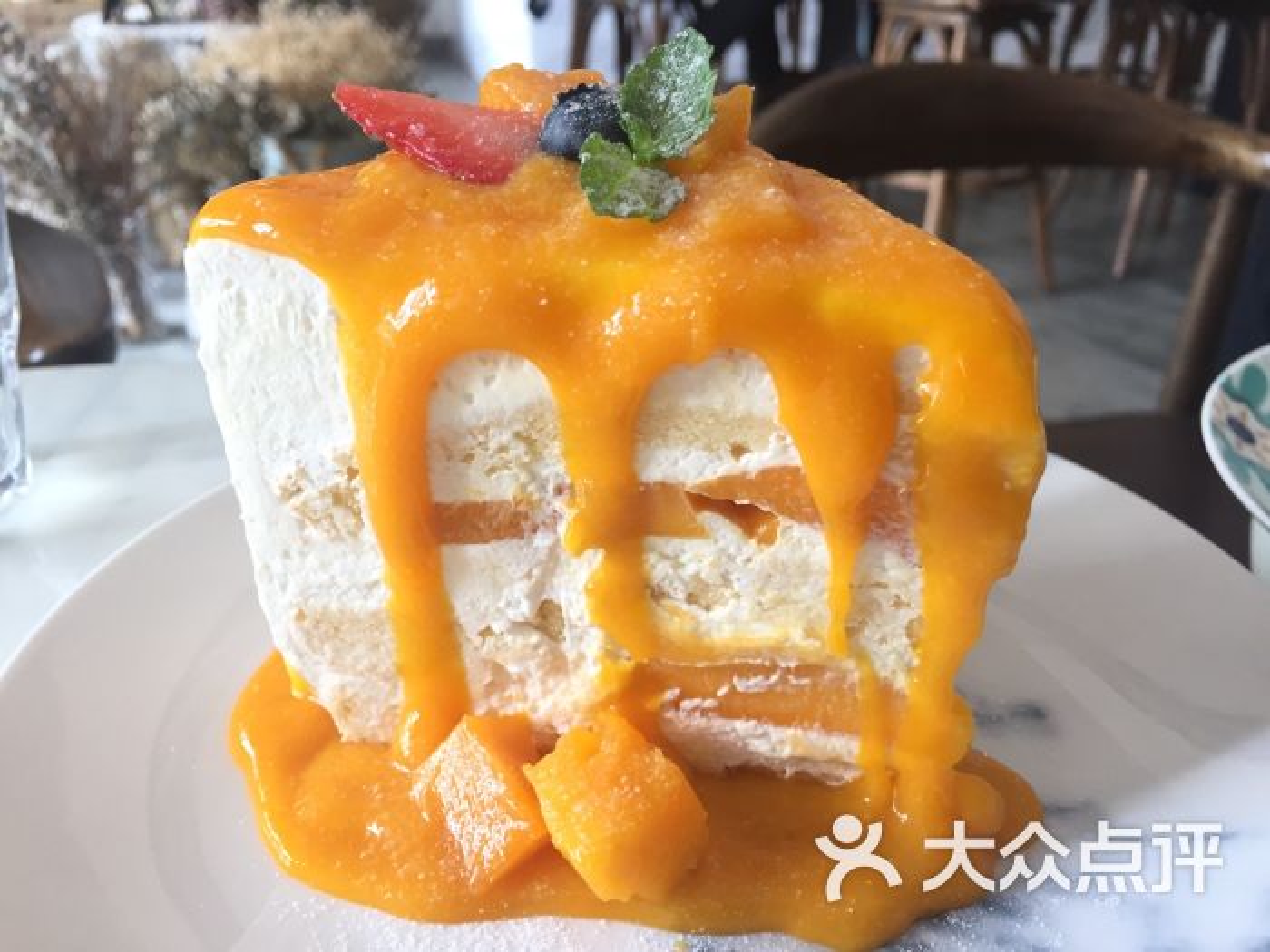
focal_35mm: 29
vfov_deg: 48.2
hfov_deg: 61.7
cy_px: 476
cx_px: 635
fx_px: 1064
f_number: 2.2
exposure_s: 1/33
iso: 50
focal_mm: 4.15
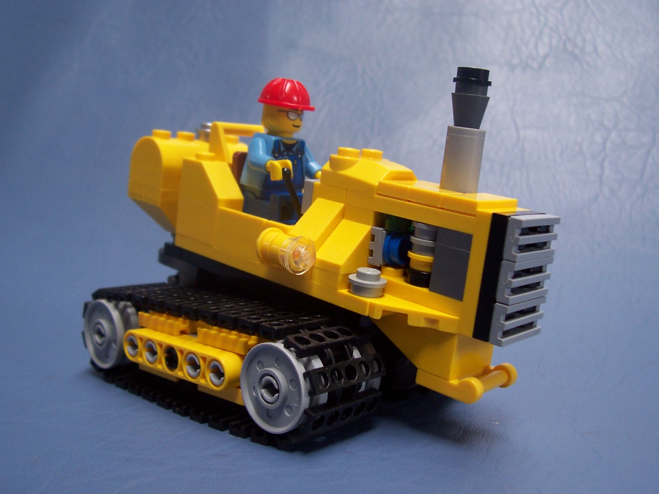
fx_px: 704
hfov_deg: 50.1
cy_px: 247
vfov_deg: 38.7
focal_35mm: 37
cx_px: 330
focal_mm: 5.6
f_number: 2.8
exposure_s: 1/60
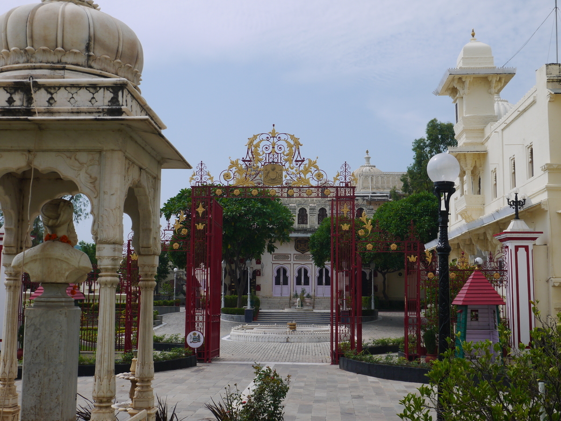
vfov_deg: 32.9
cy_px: 210
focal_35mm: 44
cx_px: 280
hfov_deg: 42.9
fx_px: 713
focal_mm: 22
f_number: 10
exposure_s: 1/500
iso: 160
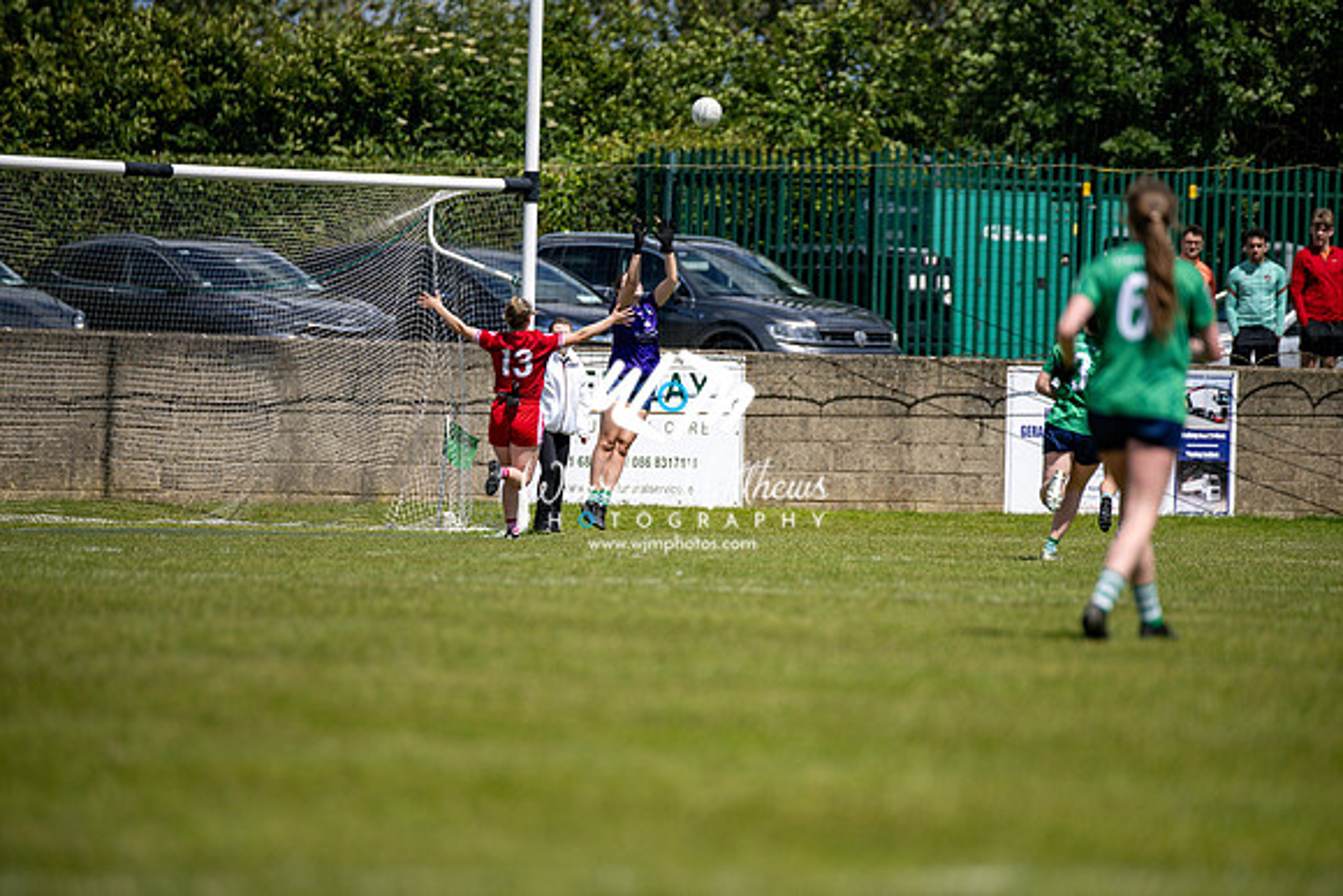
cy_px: 448
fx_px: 11194
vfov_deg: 4.6
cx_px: 672
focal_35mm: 300
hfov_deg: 6.9
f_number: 2.8
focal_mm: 300
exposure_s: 1/6400
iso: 100
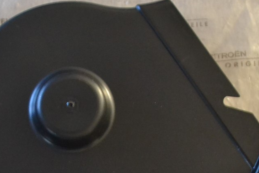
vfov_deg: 15.2
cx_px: 94
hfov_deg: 22.8
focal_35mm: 89
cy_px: 161
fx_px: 640
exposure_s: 1/3
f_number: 4.5
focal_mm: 28
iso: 3200
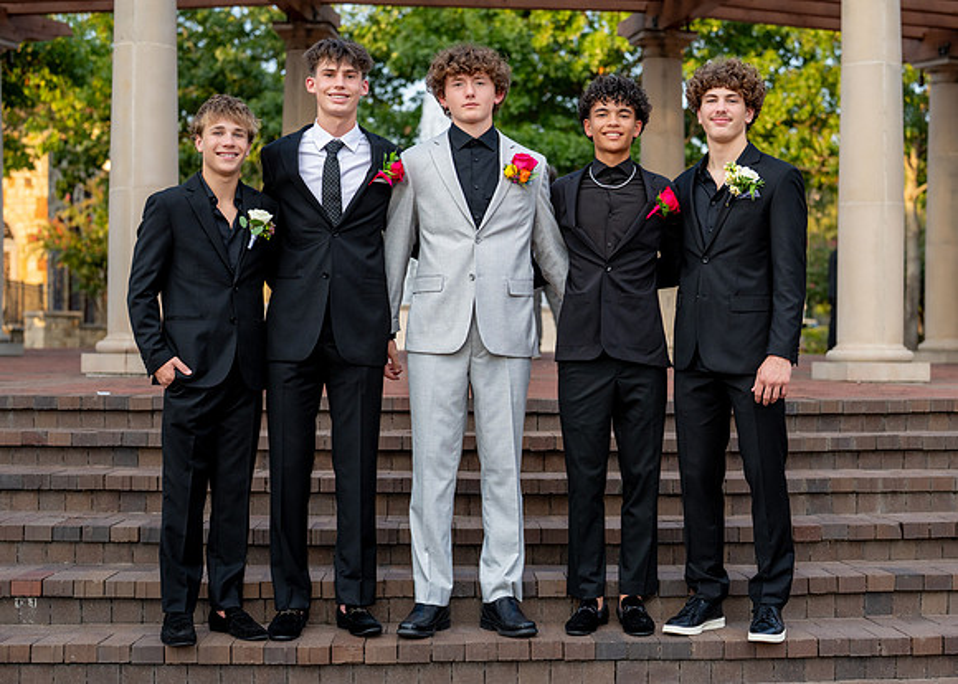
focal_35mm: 63
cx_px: 544
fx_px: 1703
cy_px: 345
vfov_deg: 22.7
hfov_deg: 31.4
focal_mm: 50
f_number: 2.5
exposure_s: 1/640
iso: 320
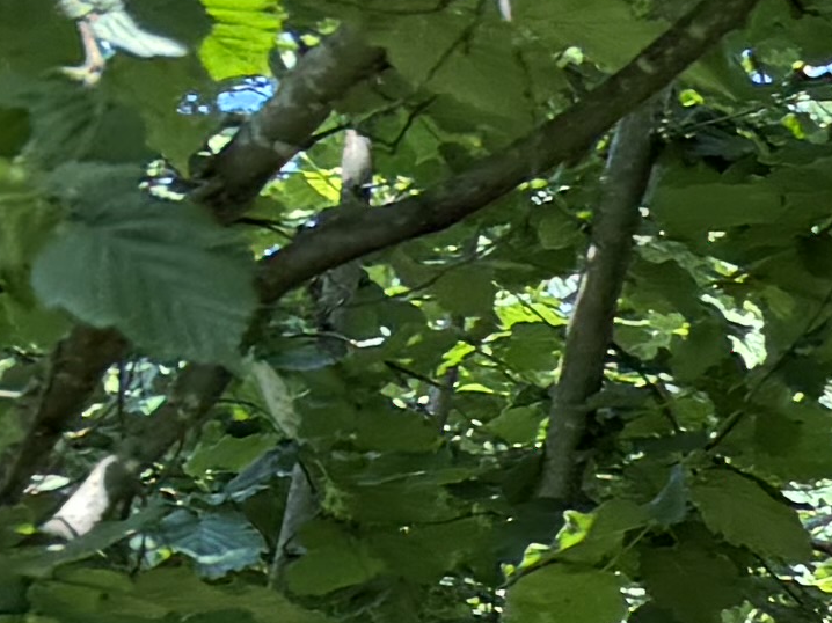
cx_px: 3153
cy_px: 2055
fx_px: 4589
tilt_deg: -4.8
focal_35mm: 191
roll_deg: -1.0
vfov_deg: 6.8
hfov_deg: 7.7
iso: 80
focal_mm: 6.76
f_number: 1.78
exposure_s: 1/352
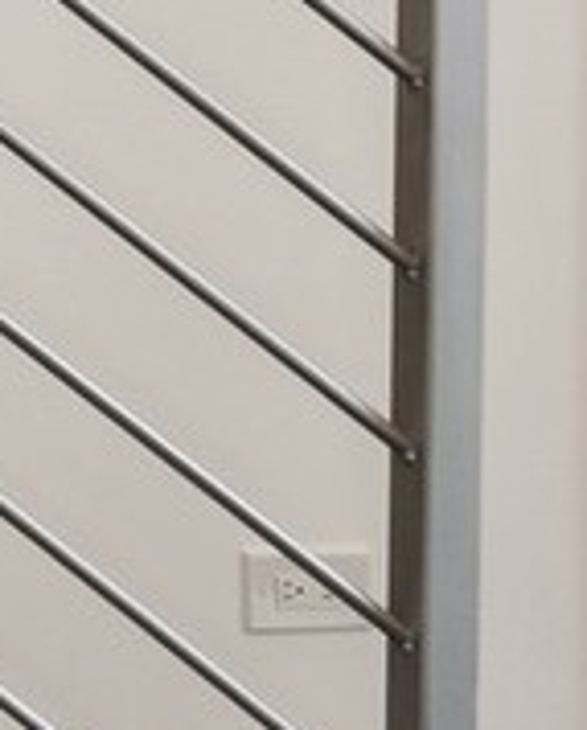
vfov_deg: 12.6
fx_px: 3141
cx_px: -1894
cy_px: -349
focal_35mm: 145
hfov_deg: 7.2
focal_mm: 17
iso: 200
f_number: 8
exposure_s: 1/4
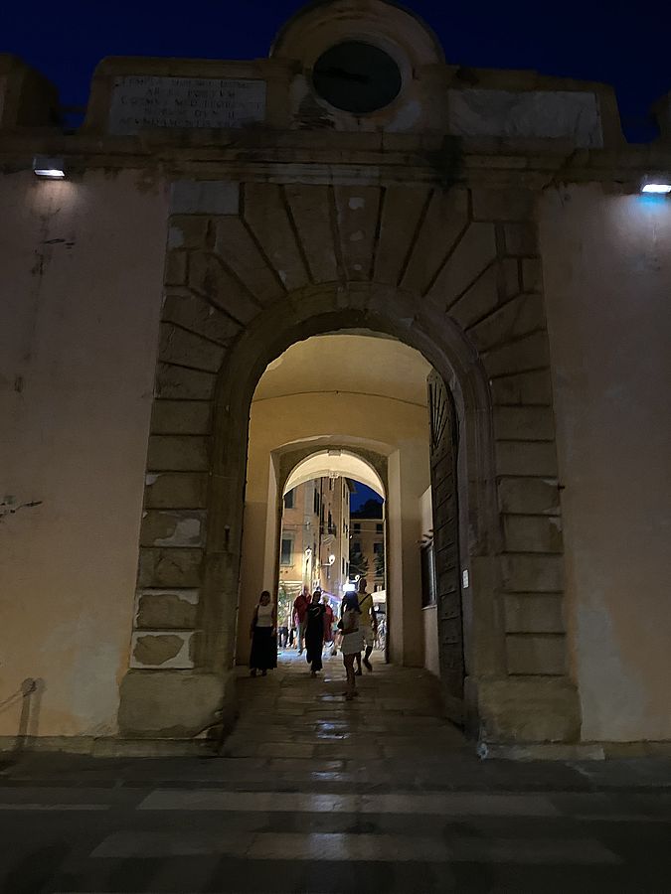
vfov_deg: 67.3
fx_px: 672
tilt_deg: +16.4
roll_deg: -0.9
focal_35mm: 26
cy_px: 447
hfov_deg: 53.1
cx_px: 336
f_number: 1.8
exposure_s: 1/17
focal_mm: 4.25
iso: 1600
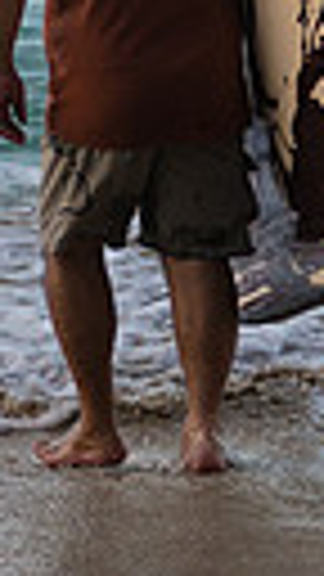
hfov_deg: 2.7
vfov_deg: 4.9
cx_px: -176
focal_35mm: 443
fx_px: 6766
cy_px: -38
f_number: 2.8
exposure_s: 1/1600
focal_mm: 92
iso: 800
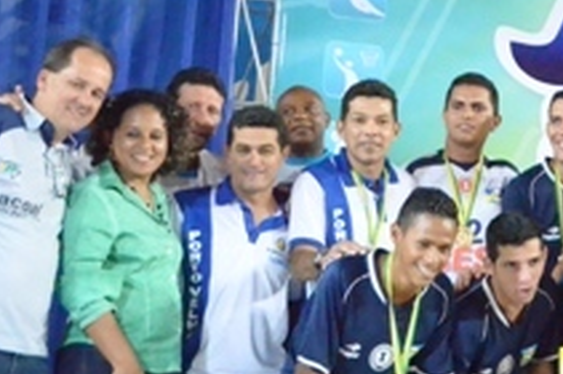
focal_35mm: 91
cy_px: 152
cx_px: 715
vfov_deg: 15.0
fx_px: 1421
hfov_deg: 20.6
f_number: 3.8
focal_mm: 20
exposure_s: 1/200
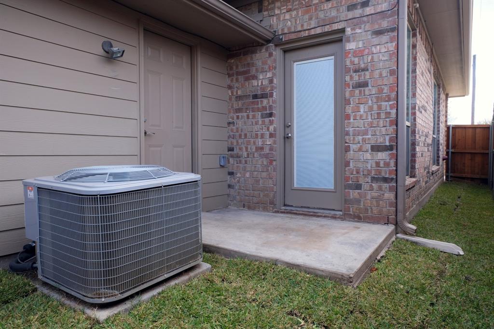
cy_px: 164
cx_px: 247
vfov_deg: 53.1
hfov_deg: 73.8
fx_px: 329
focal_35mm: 24
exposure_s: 1/125
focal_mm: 16
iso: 500
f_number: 6.4
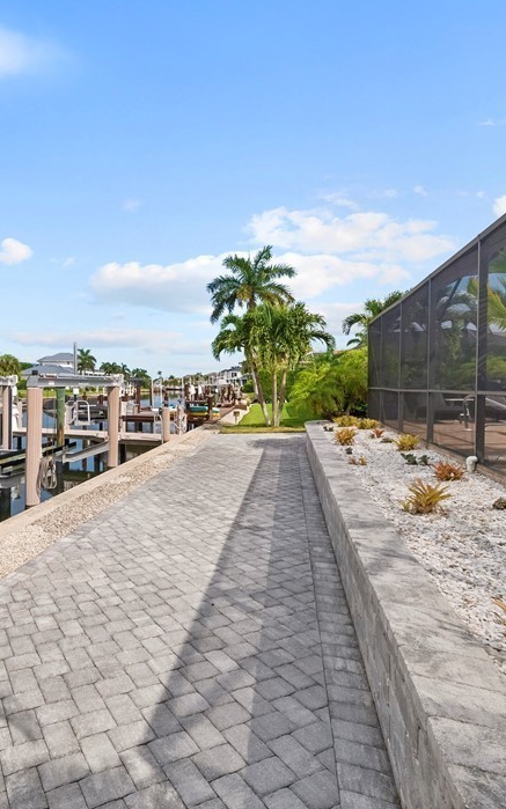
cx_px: 87
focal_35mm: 19
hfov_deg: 56.7
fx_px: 419
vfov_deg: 88.0
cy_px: 392
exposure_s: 1/800
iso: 2000
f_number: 20
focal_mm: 12
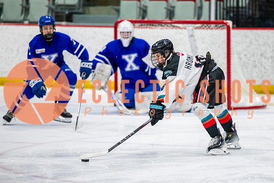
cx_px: 179
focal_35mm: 285
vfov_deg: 4.8
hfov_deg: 7.2
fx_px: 2168
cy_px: 104
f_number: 3.2
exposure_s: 1/800
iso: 1600
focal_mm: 200
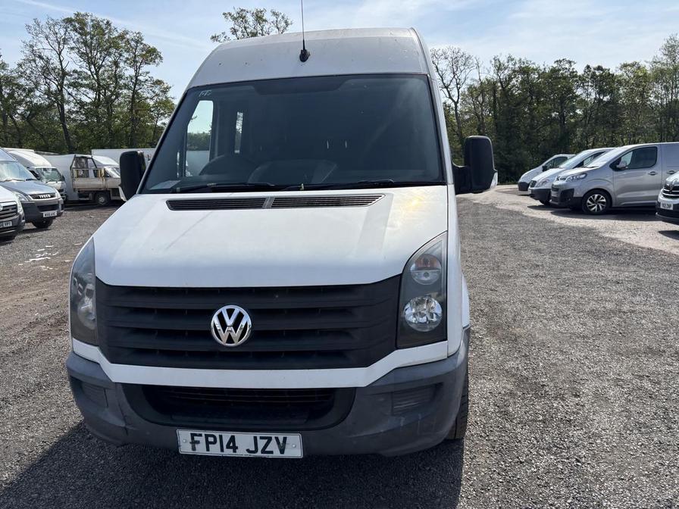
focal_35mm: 26
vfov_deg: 53.1
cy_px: 254
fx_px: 510
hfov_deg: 67.3
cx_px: 340
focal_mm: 5.96
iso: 64
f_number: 1.6
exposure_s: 1/4329
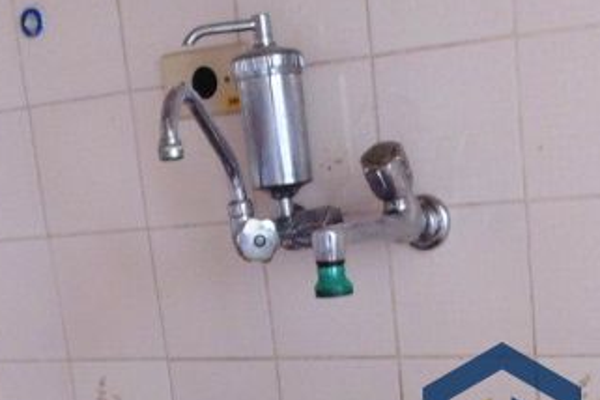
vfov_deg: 17.7
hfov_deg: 27.7
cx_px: 301
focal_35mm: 73
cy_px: 490
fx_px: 1217
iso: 100
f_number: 3.1
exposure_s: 1/30
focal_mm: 4
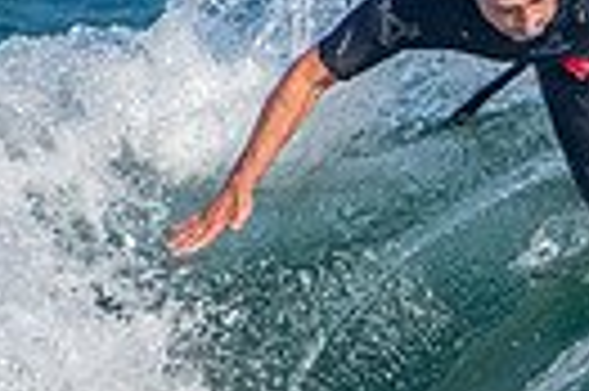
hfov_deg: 0.9
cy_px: 398
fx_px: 36178
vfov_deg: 0.6
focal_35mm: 2214
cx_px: 1133
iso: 500
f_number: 5.6
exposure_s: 1/4000
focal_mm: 500
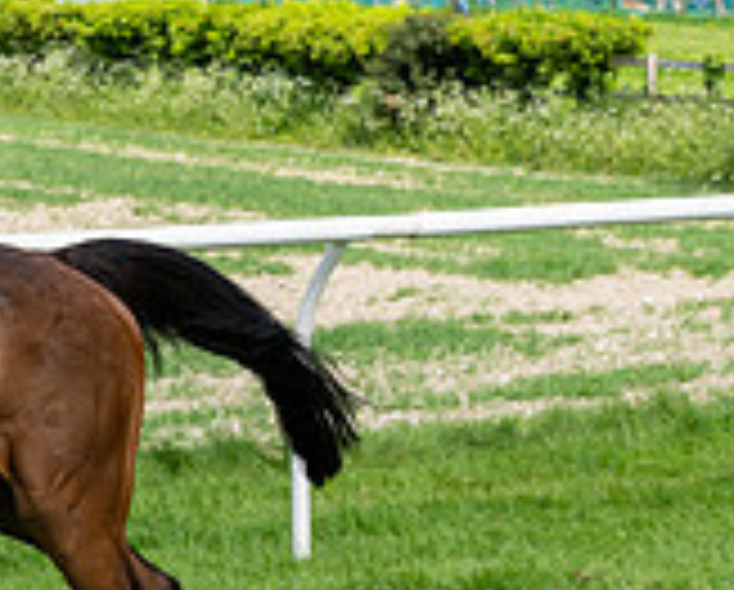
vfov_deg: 5.3
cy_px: 477
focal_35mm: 295
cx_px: -444
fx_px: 6420
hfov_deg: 6.4
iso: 200
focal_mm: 76
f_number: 5.6
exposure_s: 1/1000
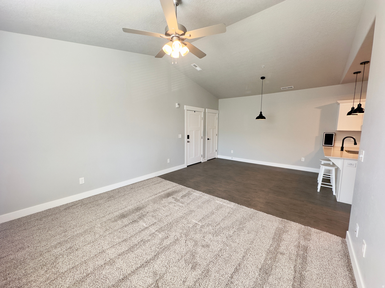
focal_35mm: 14
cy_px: 144
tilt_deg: -6.5
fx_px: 156
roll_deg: -0.6
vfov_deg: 85.7
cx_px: 192
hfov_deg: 102.1
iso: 100
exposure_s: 1/120
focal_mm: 2.22
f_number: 2.2
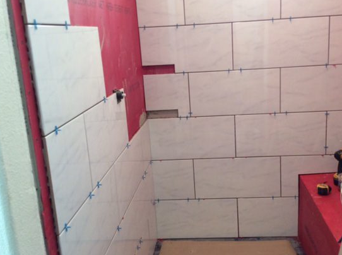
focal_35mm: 39
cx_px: 193
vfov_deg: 36.6
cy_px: 114
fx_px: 384
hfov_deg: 47.8
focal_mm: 3.3
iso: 100
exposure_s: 1/24
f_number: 2.4
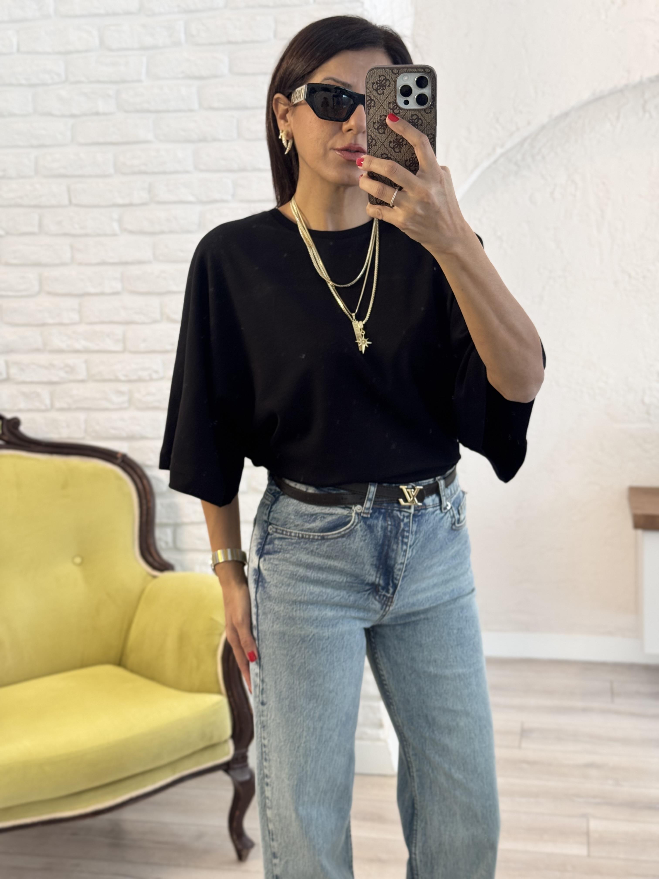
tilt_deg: -20.5
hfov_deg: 30.3
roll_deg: +2.1
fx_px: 1218
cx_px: 330
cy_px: 440
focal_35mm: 48
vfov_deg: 39.7
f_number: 1.78
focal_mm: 6.76
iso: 100
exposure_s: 1/64
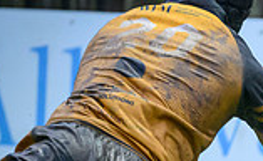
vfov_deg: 0.6
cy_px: 338
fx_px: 15681
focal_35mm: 2201
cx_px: 591
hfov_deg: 1.0
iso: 6400
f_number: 3.2
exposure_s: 1/1000
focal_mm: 400
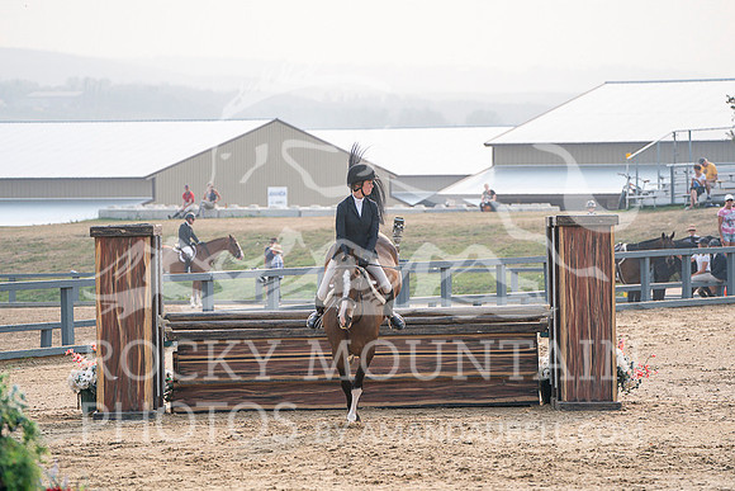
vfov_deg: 6.6
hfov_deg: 9.8
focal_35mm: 209
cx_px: 368
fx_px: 4268
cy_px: 246
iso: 500
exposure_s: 1/1000
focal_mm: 209
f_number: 5.6
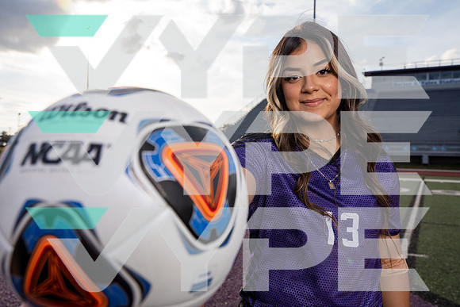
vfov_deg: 42.3
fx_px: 396
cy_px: 154
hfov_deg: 60.3
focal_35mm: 31
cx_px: 230
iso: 250
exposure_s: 1/500
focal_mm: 31
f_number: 6.3
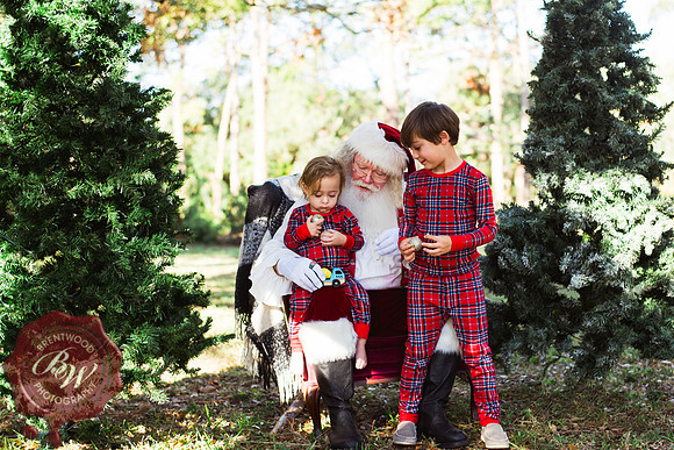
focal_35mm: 56
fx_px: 1057
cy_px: 216
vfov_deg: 24.0
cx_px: 380
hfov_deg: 35.3
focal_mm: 50
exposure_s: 1/320
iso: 125
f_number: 2.8
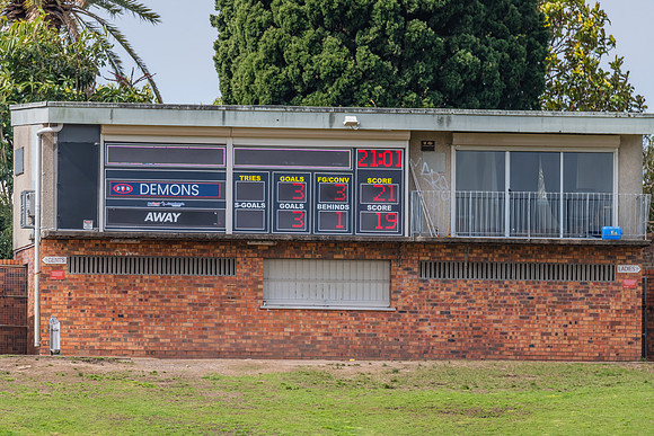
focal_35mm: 500
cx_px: 327
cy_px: 218
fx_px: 9087
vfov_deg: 2.8
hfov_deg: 4.1
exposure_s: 1/1600
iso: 800
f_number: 7.1
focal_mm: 500
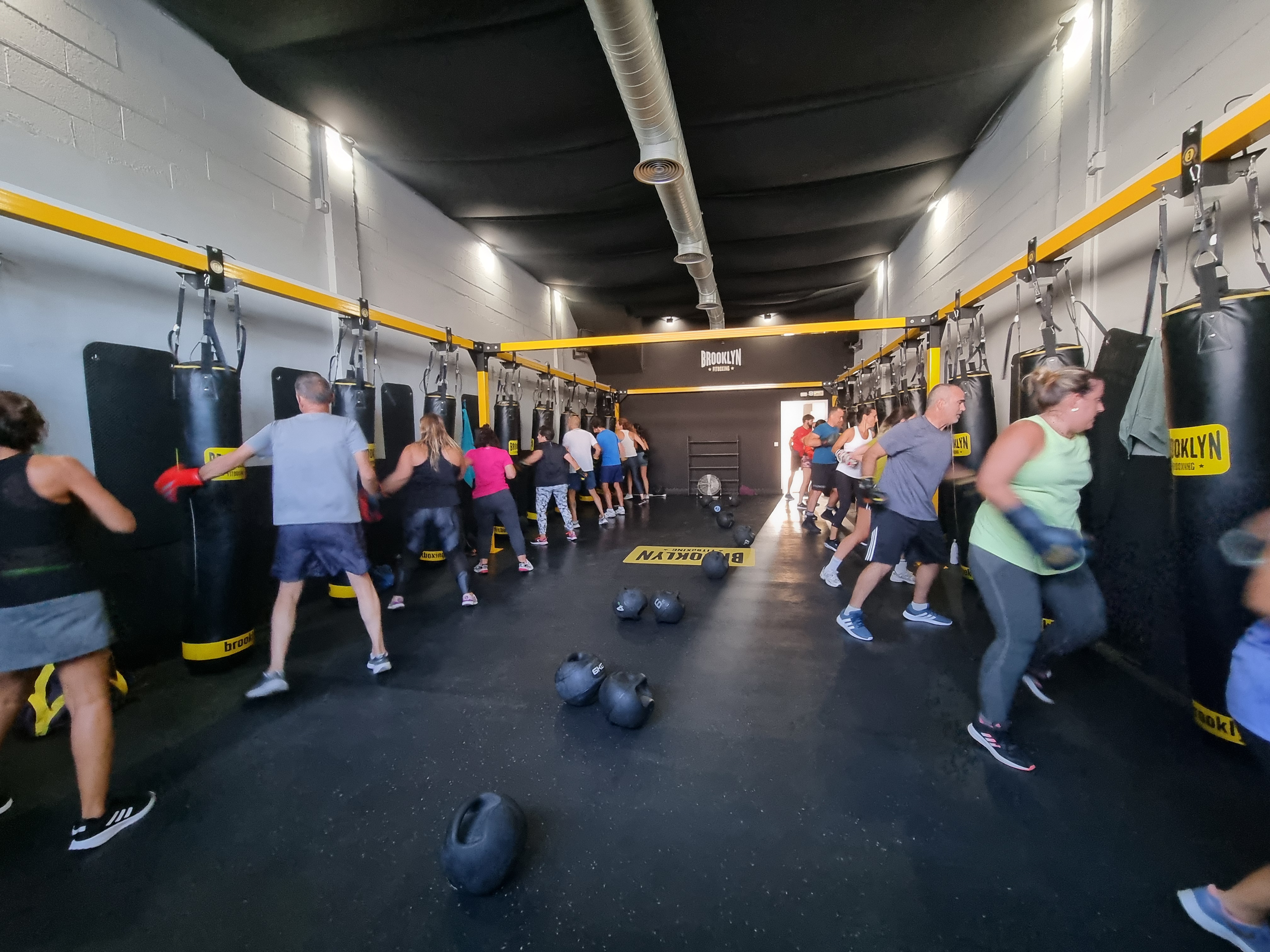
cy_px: 476
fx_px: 477
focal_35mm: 13
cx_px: 635
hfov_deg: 106.2
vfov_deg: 89.9
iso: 640
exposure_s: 1/33
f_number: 2.2
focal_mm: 2.2
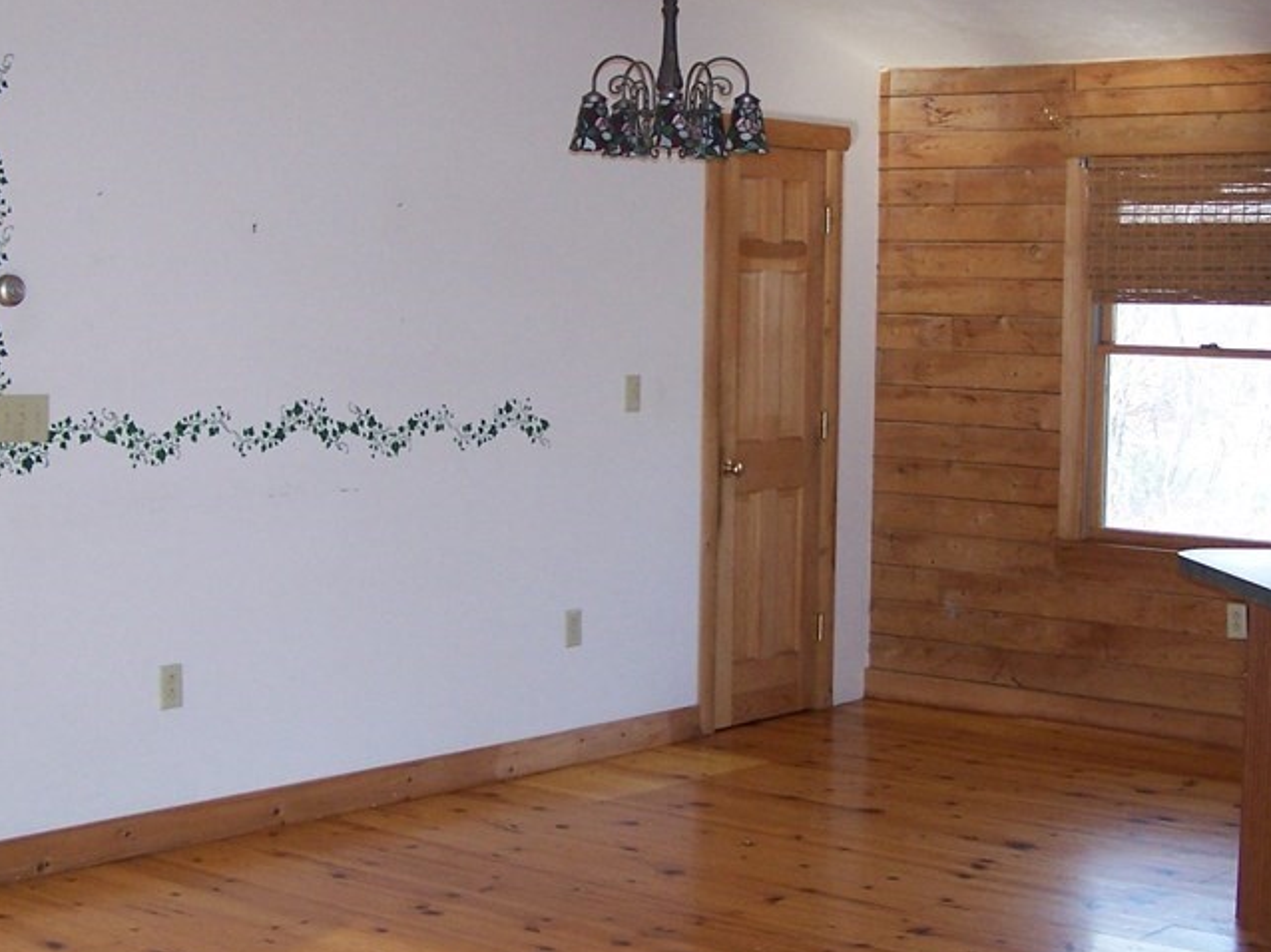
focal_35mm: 61
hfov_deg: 31.7
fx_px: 2239
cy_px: 372
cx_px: 715
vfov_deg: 24.0
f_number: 2.8
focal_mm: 6.3
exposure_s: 1/60
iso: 140
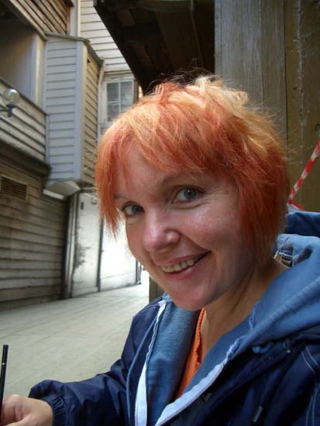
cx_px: 160
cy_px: 213
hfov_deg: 40.7
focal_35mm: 35
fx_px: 431
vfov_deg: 52.6
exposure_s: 1/100
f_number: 2.6
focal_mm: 5.8
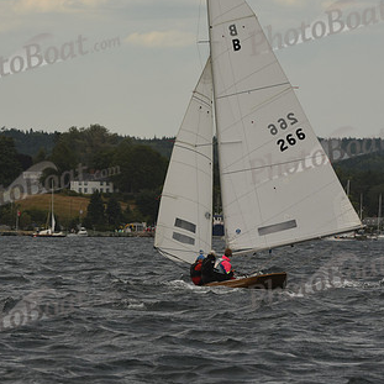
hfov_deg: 4.6
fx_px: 4782
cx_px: 185
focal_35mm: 381
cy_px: 106
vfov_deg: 4.6
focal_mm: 240
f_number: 8
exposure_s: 1/640
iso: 250
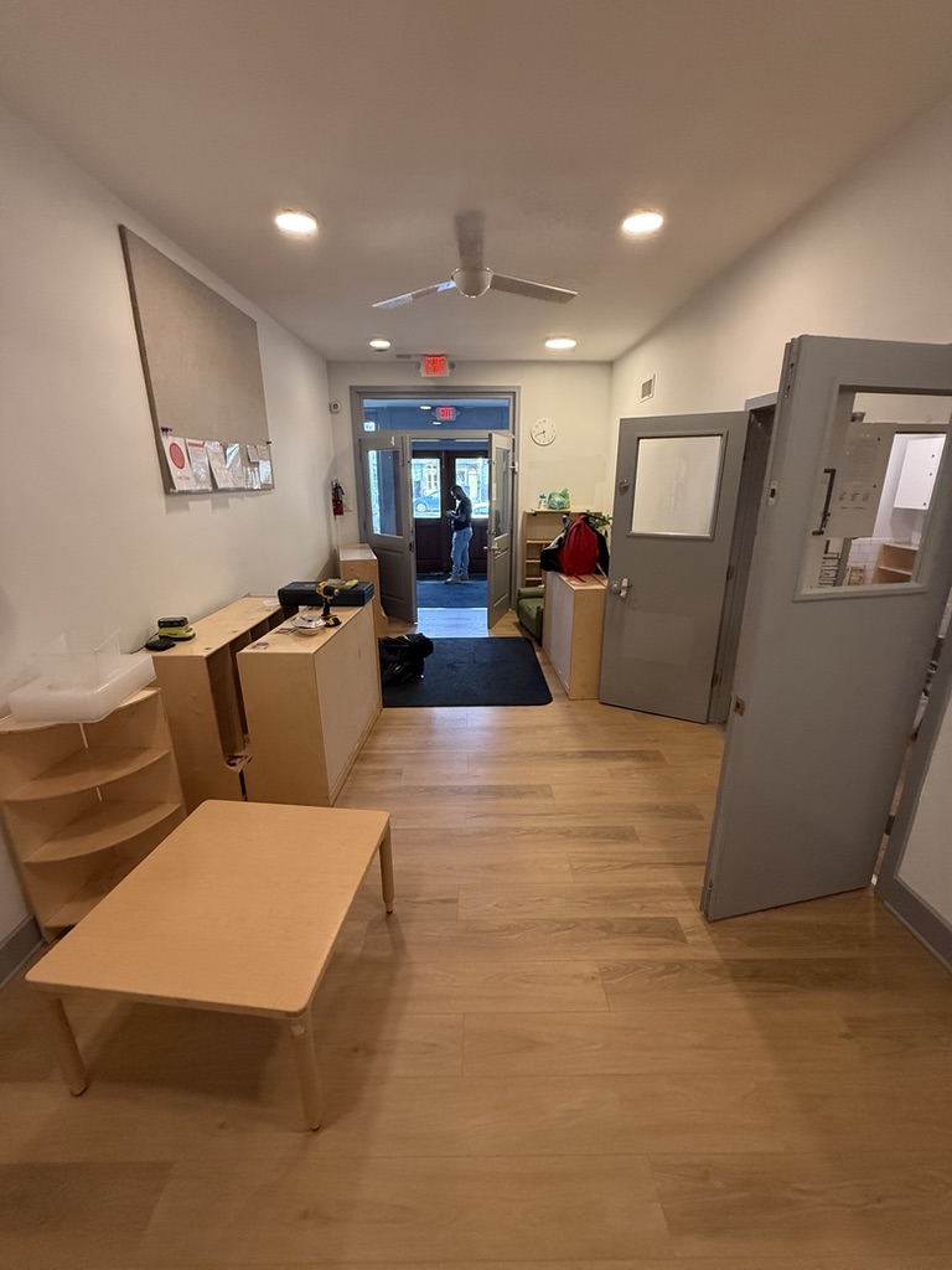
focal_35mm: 14
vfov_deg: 102.1
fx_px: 513
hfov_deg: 85.7
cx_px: 476
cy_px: 635
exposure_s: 1/120
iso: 500
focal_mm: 2.22
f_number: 2.2
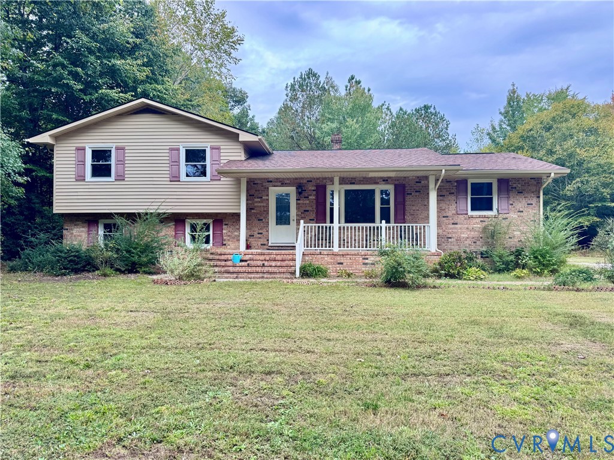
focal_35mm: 24
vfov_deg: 56.8
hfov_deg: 71.6
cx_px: 307
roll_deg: +0.0
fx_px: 426
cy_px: 230
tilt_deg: +0.2
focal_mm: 6.76
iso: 80
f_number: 1.78
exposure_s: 1/499
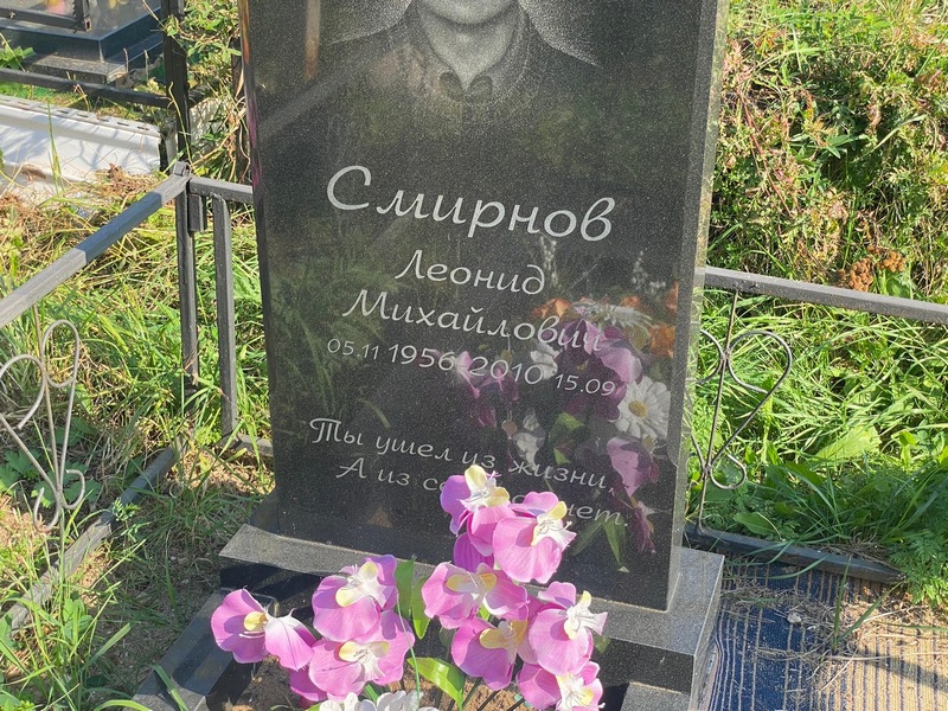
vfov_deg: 28.0
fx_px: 1424
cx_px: 474
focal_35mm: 52
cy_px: 356
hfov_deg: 36.8
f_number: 2
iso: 20
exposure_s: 1/516
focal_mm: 6
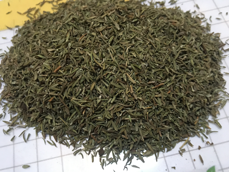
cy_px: 86
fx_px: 192
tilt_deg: -64.2
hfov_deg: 61.7
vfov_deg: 48.2
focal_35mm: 29
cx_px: 114
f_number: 2.2
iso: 250
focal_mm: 4.15
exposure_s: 1/17
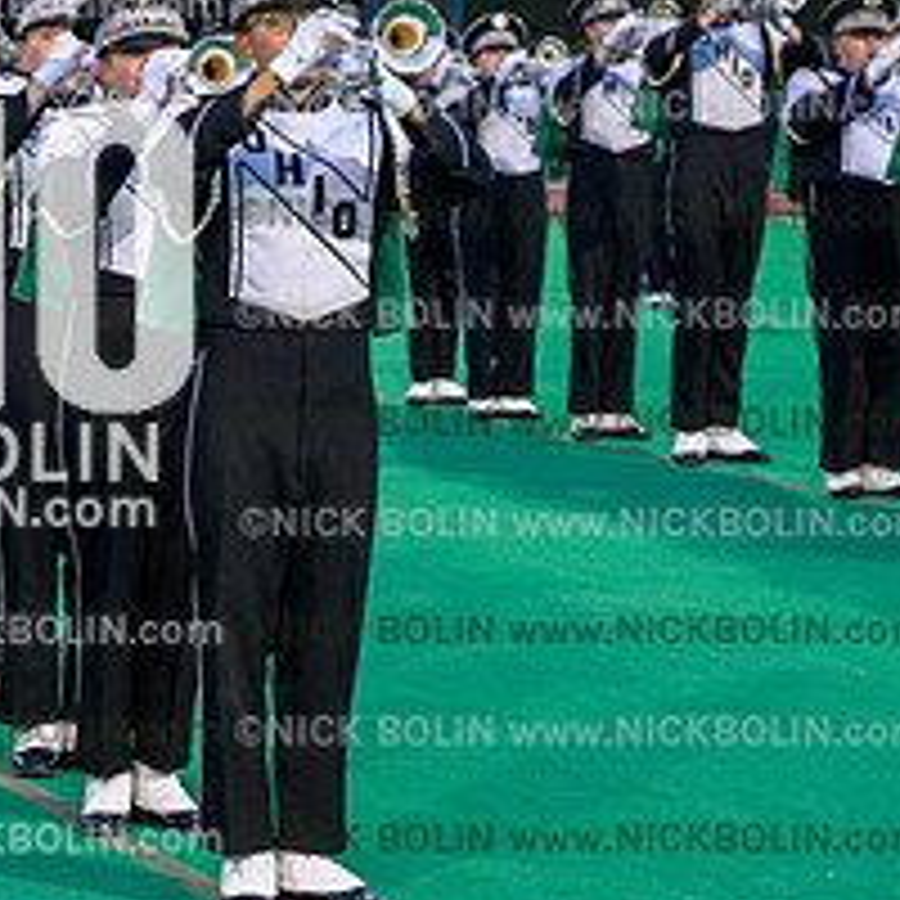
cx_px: -126
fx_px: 5059
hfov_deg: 10.0
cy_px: 315
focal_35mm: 172
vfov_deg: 10.2
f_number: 5
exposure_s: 1/250
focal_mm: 70
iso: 1600
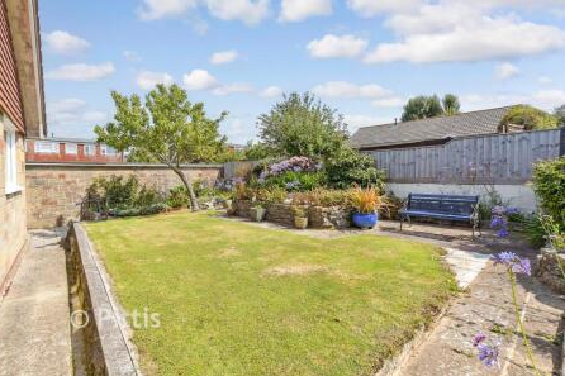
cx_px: 266
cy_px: 180
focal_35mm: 16
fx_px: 251
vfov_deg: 73.7
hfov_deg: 96.6
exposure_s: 1/200
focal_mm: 10
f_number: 8
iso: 160
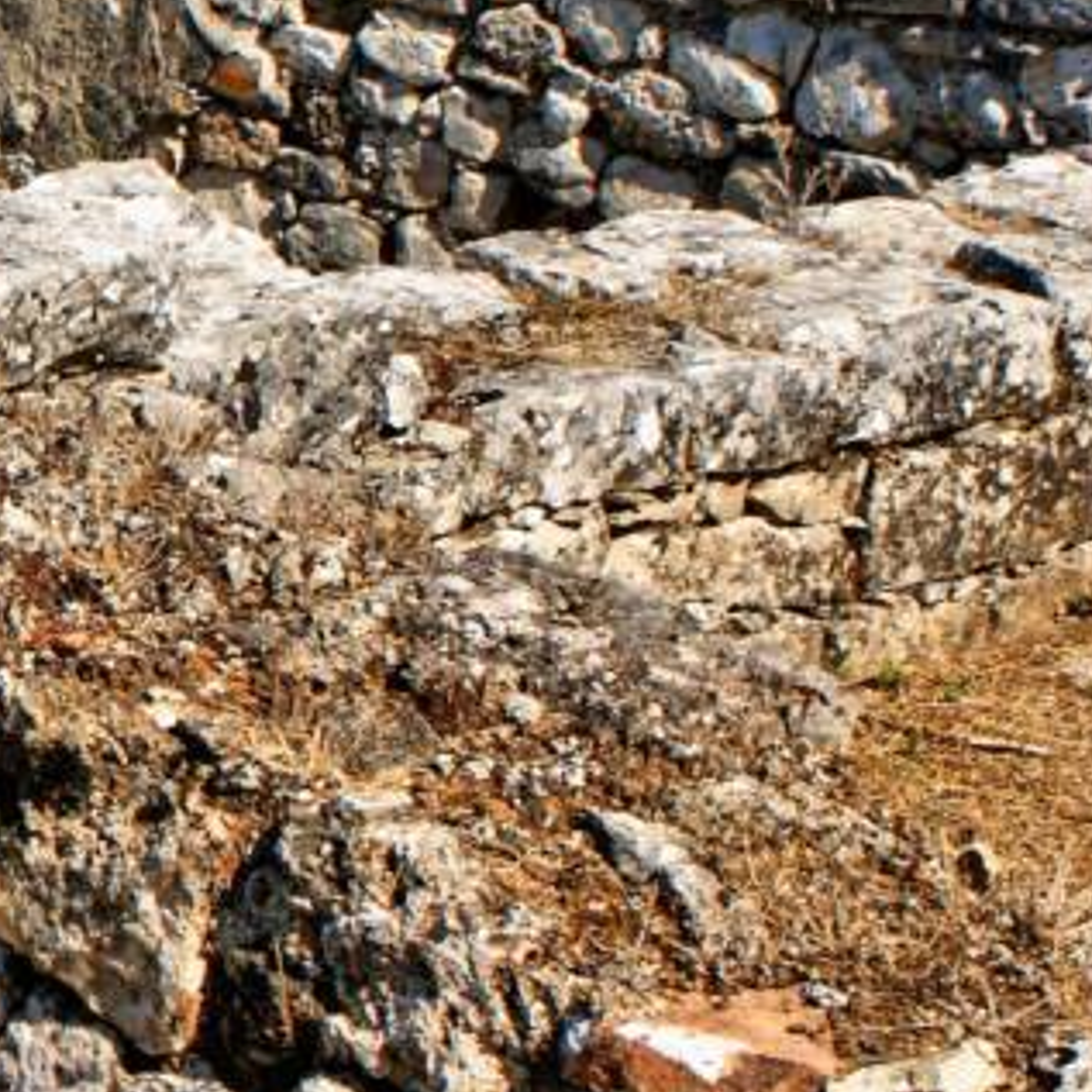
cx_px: -903
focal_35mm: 169
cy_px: 632
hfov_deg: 9.8
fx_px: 6018
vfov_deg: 10.4
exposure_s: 1/160
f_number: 13
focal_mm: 35
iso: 100
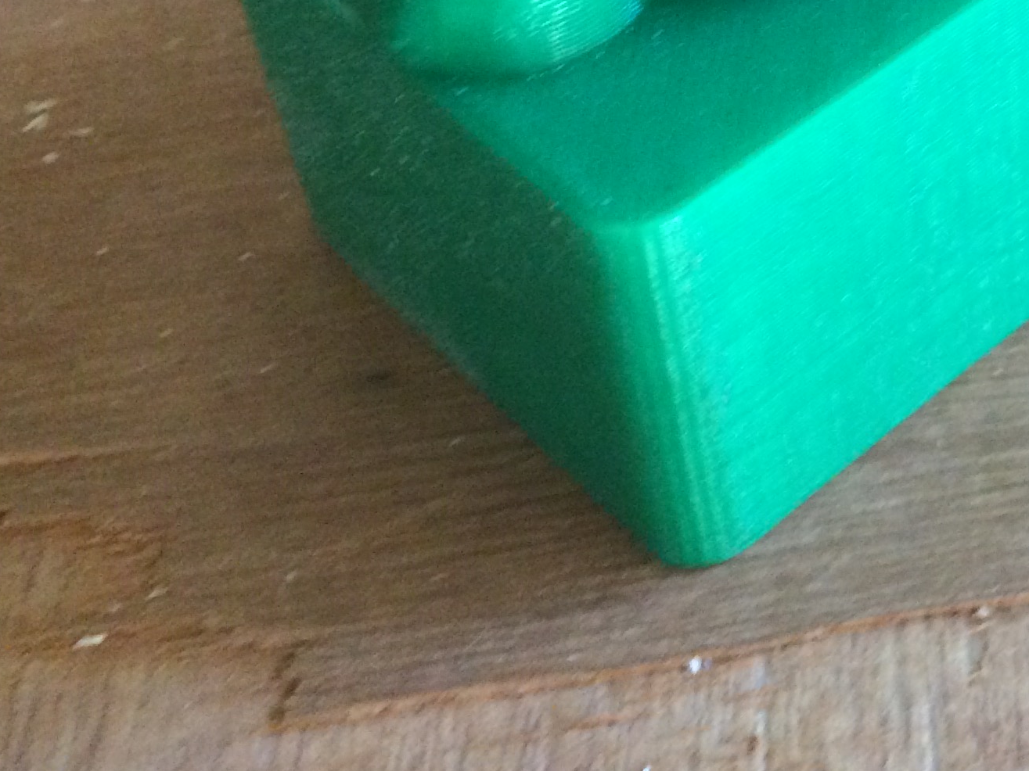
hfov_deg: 25.6
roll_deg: -4.1
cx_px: 1053
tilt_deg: -38.6
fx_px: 2140
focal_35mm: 72
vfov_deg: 19.4
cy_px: -114
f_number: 2.2
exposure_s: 1/33
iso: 320
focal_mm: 4.15
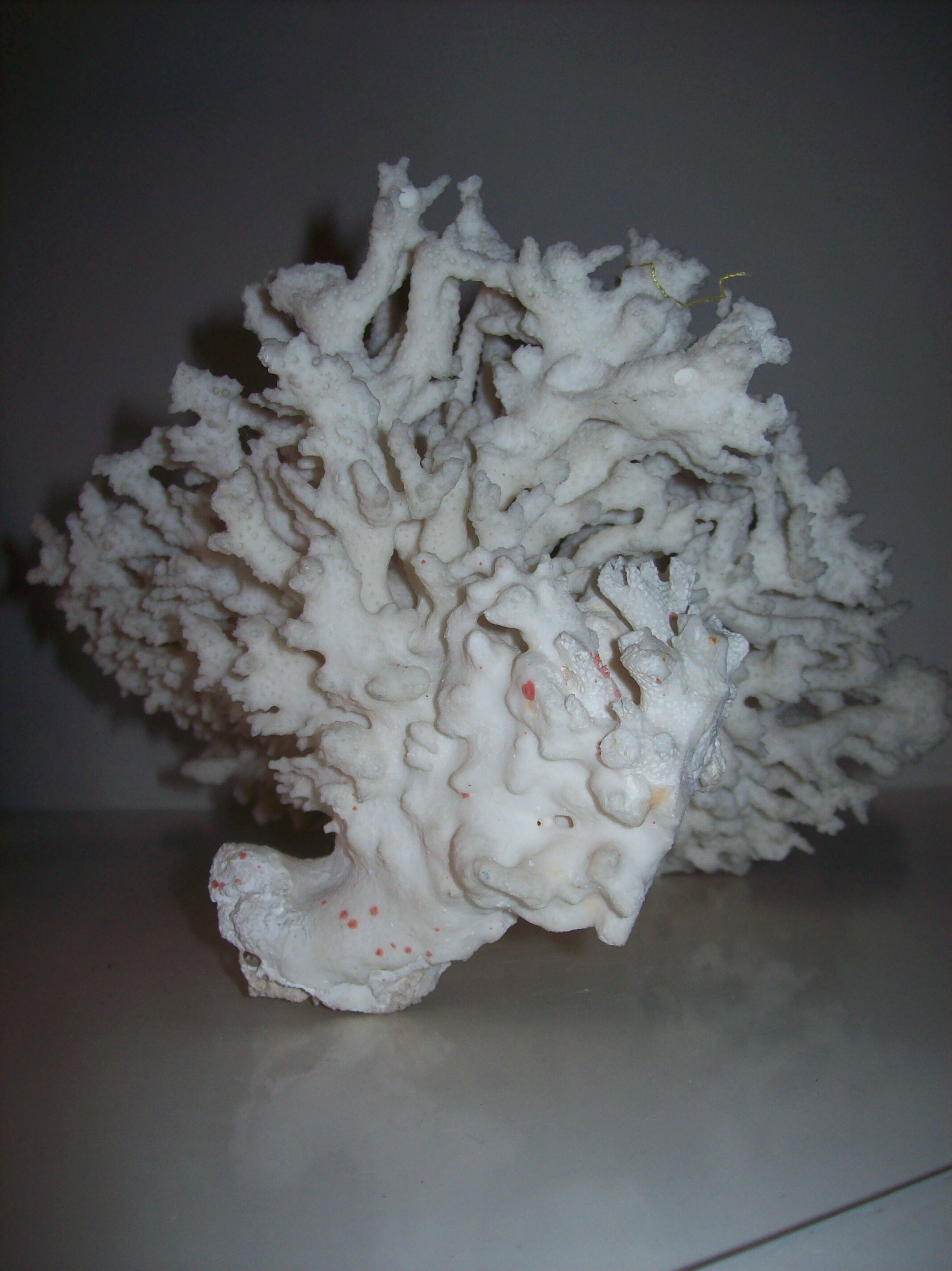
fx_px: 1321
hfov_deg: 39.6
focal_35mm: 36
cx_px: 476
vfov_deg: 51.4
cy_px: 636
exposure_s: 1/64
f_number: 2.7
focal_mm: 6
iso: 80
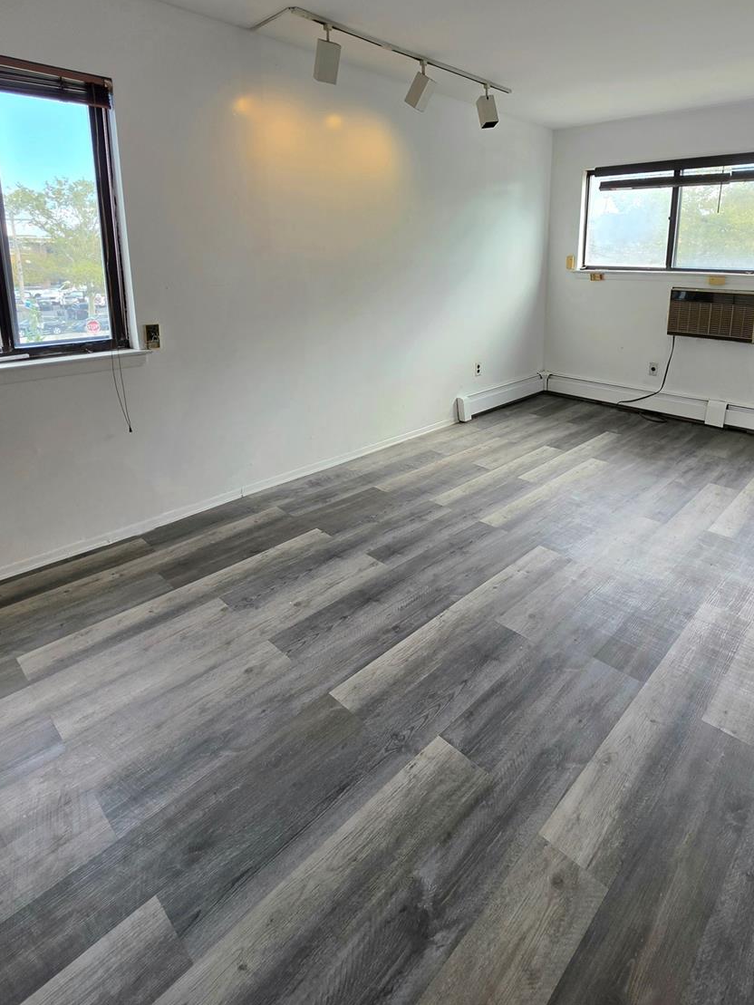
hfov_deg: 70.9
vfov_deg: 85.8
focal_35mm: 18
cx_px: 450
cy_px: 369
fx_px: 523
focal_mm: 2.2
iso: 25
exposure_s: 1/120
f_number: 1.9
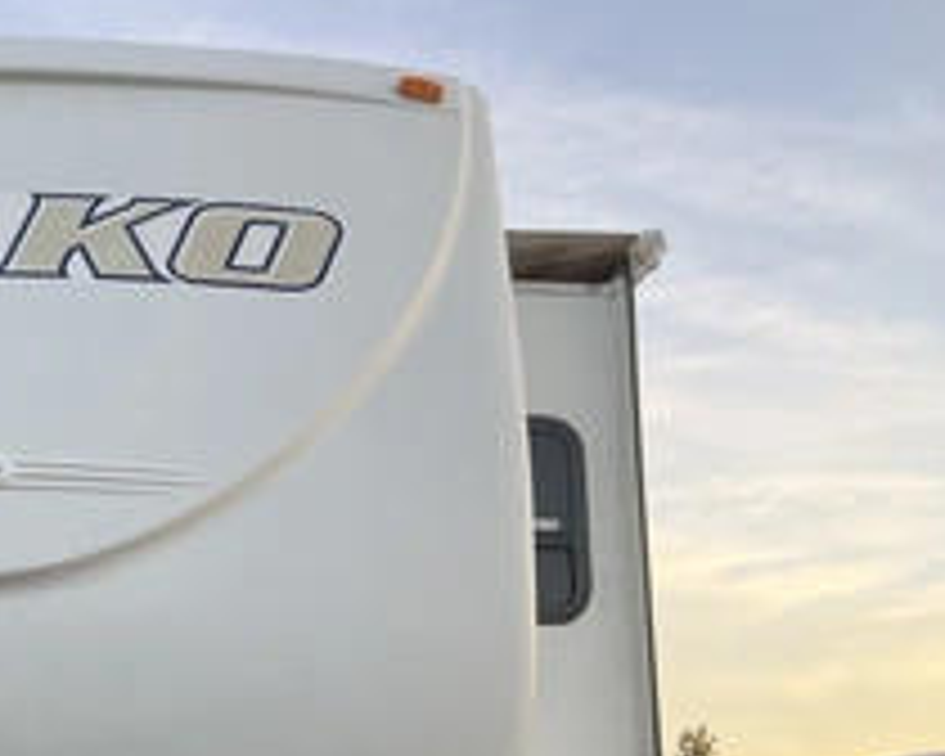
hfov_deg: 32.7
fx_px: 1510
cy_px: 580
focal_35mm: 54
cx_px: 63
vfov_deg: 27.7
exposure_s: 1/221
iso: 20
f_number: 1.8
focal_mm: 3
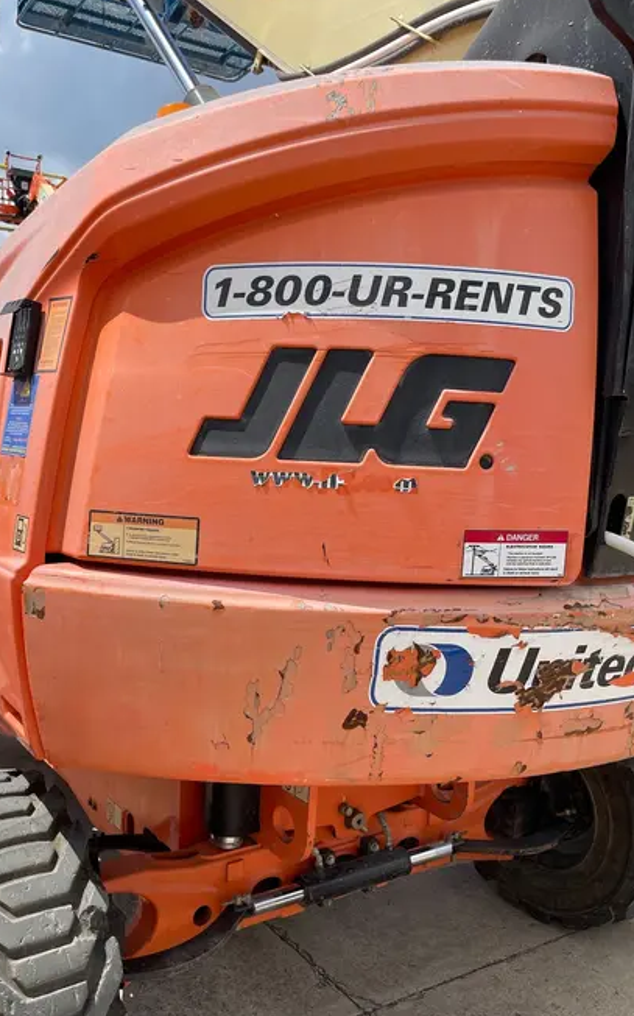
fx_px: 858
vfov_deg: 61.1
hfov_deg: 40.1
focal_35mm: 31
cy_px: 560
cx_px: 212
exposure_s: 1/3401
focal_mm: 4.2
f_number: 1.6
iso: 32
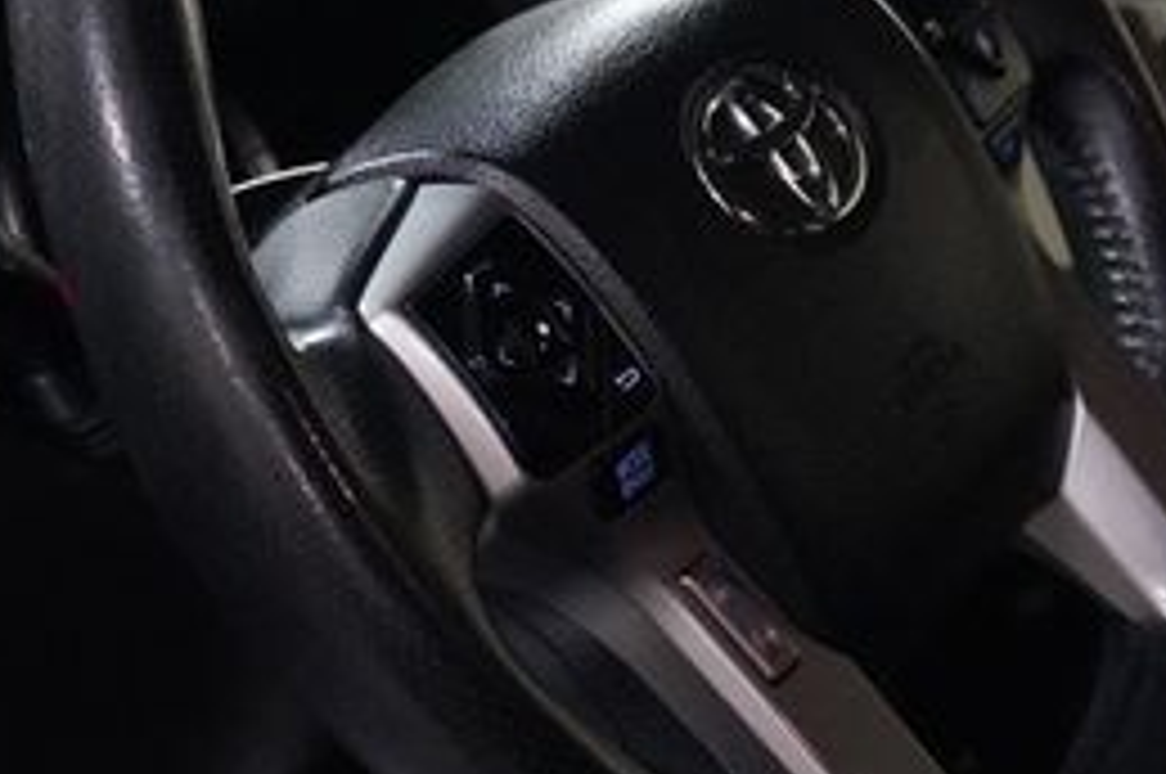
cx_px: 585
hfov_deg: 22.9
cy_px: 184
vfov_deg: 15.2
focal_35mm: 89
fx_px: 2879
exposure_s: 1/80
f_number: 4.5
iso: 6400
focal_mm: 24
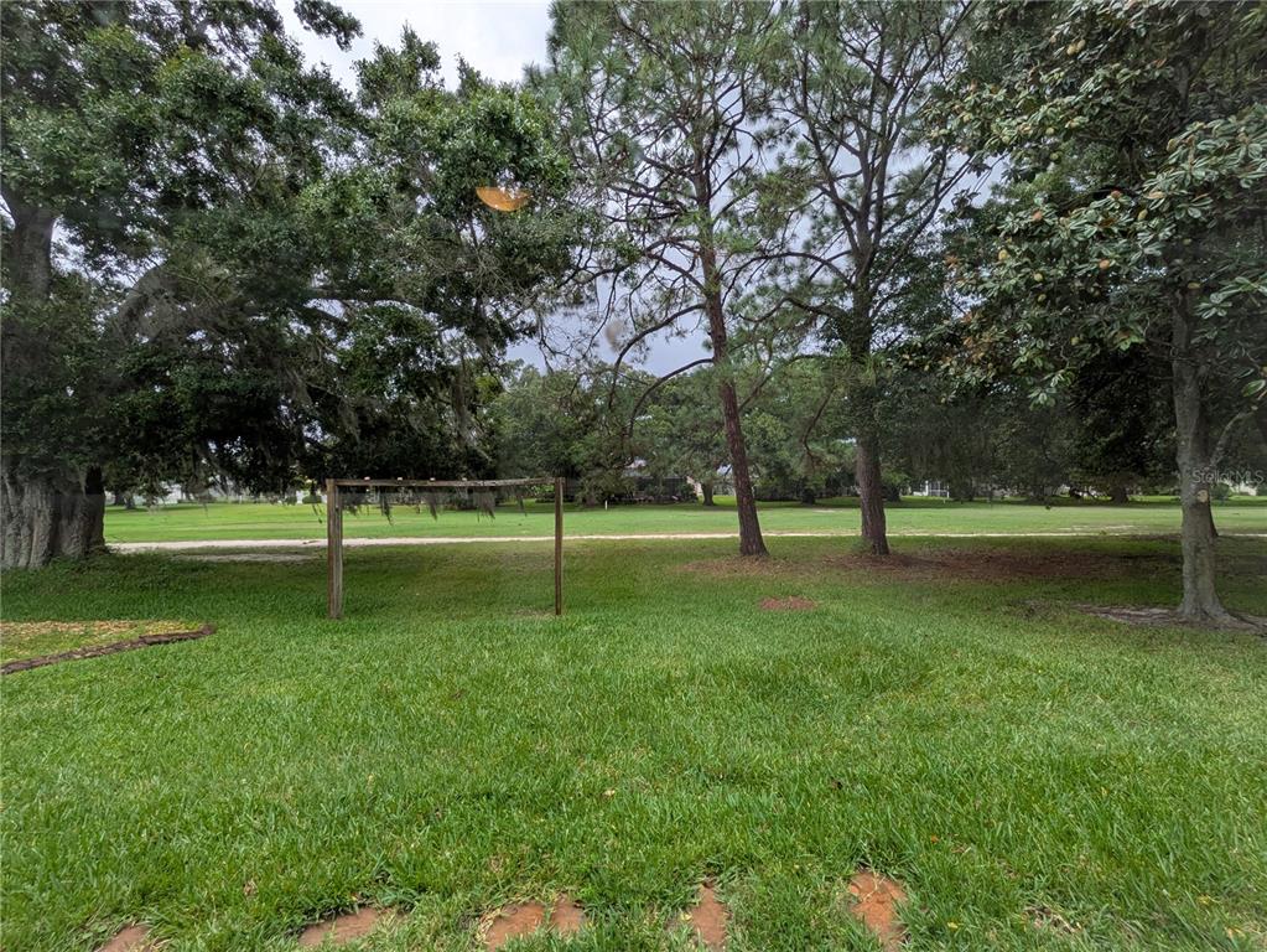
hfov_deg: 102.0
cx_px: 634
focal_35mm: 14
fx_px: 513
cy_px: 476
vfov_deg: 85.7
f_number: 2.2
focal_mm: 1.83
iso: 54
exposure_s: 1/456
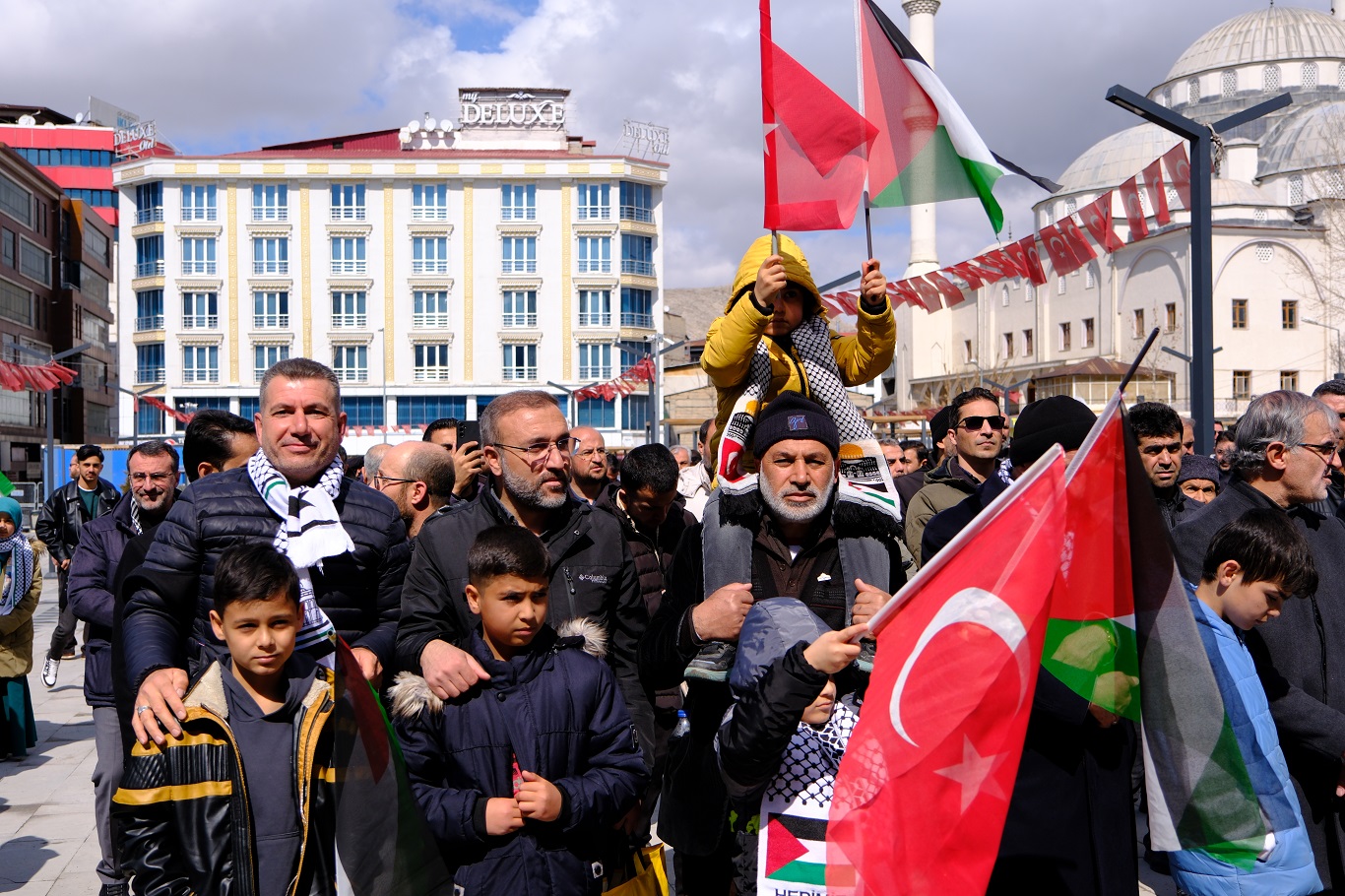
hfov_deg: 49.6
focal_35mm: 39
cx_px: 672
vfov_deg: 34.2
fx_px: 1457
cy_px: 448
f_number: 4
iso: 250
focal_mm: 26
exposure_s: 1/2500
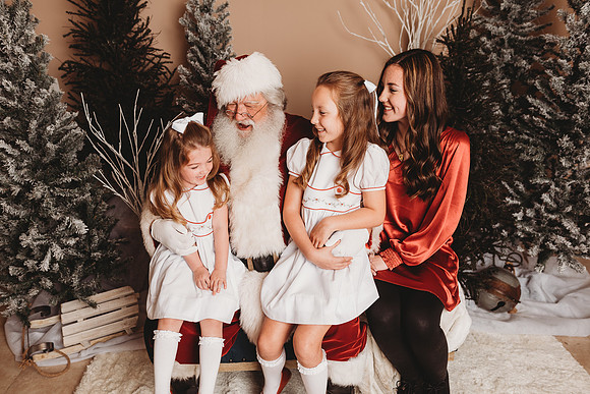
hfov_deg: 68.9
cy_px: 202
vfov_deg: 49.2
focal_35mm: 26
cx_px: 277
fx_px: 430
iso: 100
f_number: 3.2
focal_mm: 24
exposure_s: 1/160
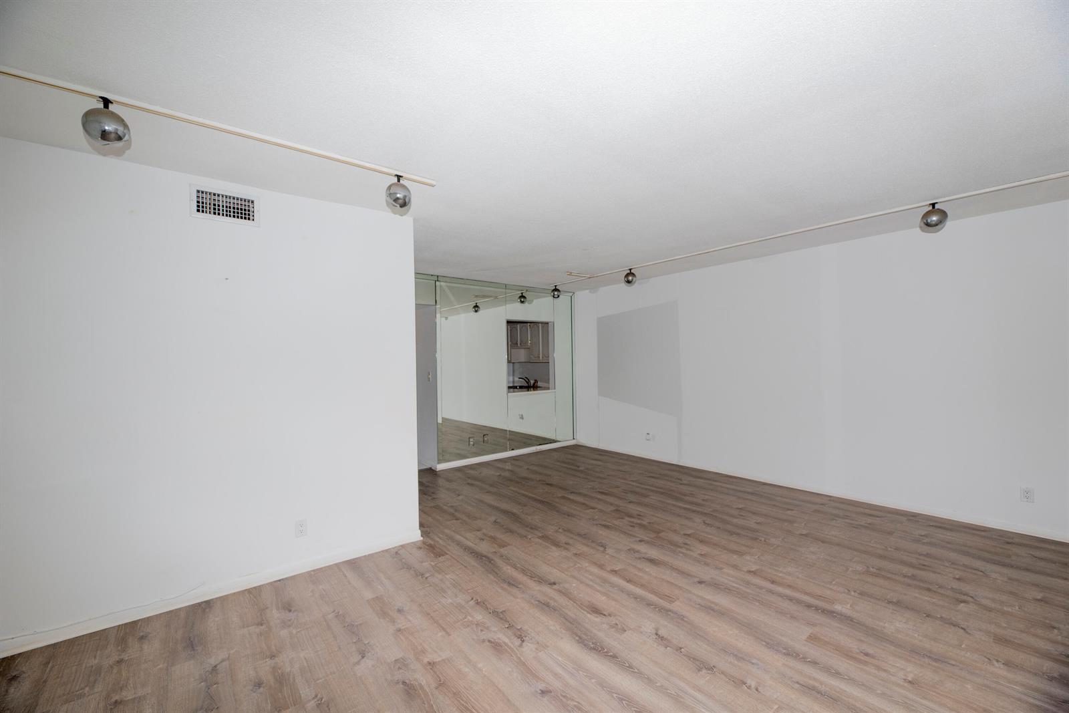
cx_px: 534
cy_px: 356
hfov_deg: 104.2
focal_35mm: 14
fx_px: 416
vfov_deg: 81.2
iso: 800
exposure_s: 1/125
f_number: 10
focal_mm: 14
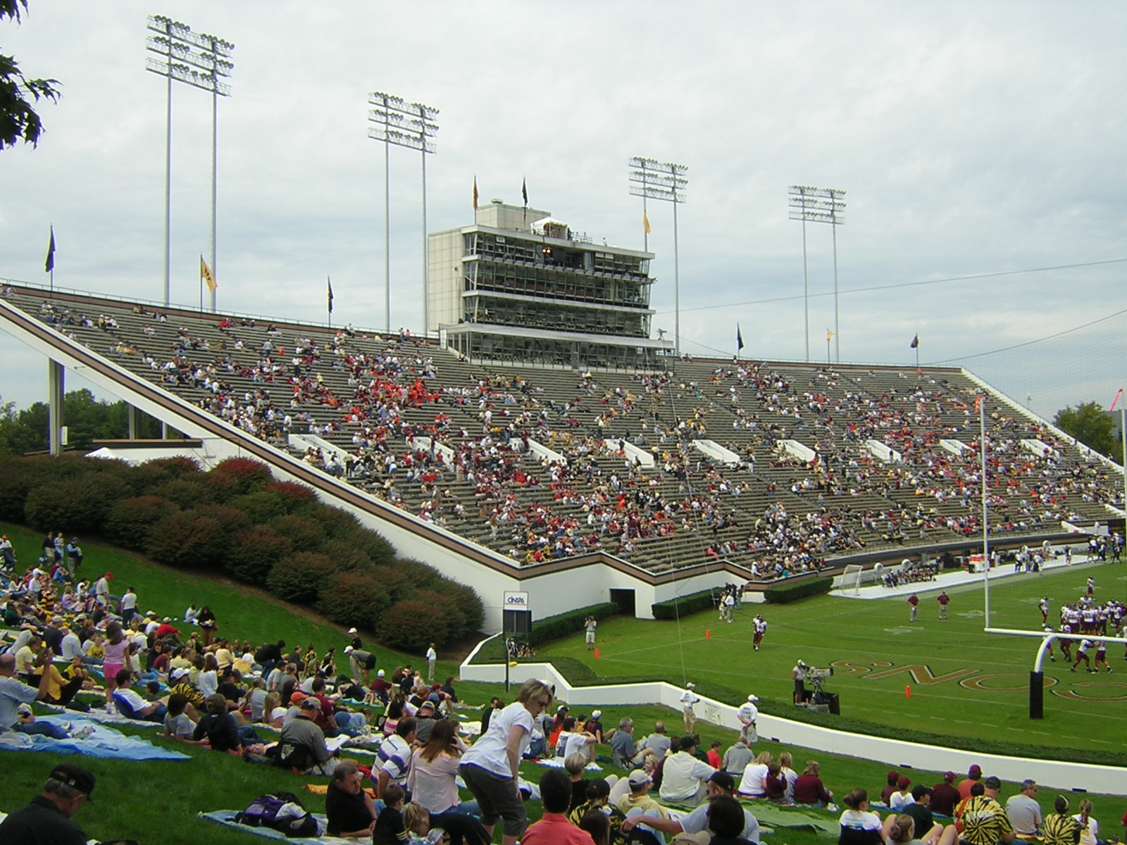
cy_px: 422
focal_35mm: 36
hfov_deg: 51.4
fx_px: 1172
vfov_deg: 39.7
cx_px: 564
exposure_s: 1/294
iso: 100
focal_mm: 4.7
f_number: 5.2
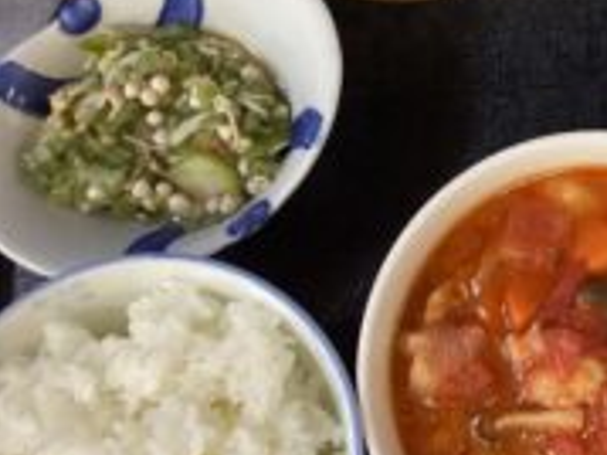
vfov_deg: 22.5
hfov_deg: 27.8
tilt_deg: -76.0
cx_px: 629
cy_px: 182
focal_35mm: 65
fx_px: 1139
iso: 320
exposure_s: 1/60
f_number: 2.4
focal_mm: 3.3
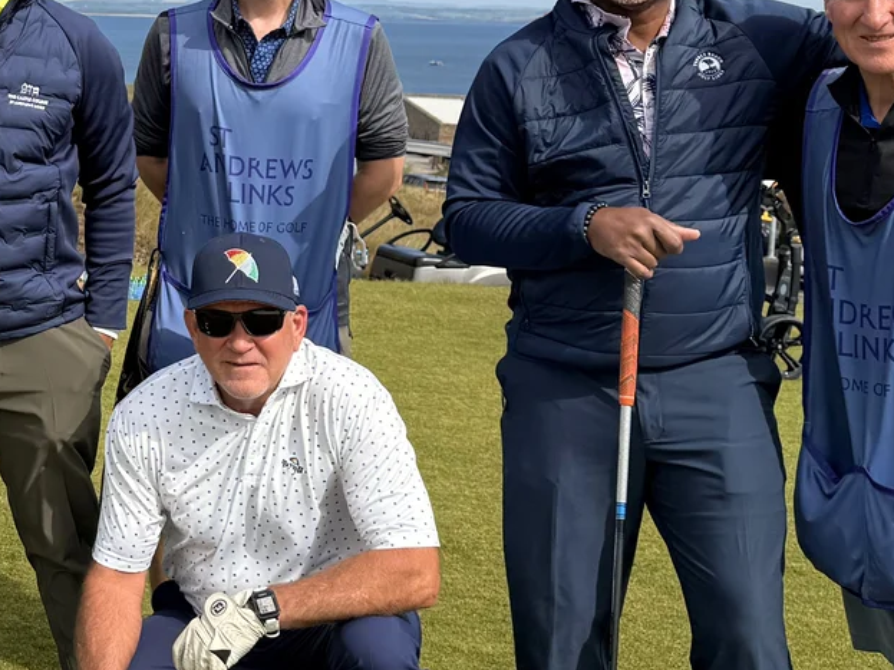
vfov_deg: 19.7
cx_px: -148
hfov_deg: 24.2
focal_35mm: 74
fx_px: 1911
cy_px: 133
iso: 80
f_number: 1.78
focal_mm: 6.76
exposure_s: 1/5319
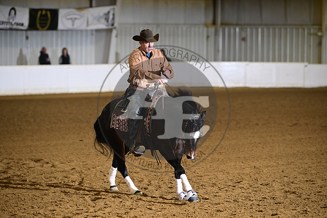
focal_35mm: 200
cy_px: 109
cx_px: 164
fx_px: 1817
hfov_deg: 10.3
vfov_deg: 6.9
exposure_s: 1/200
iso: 2500
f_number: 4
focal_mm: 200
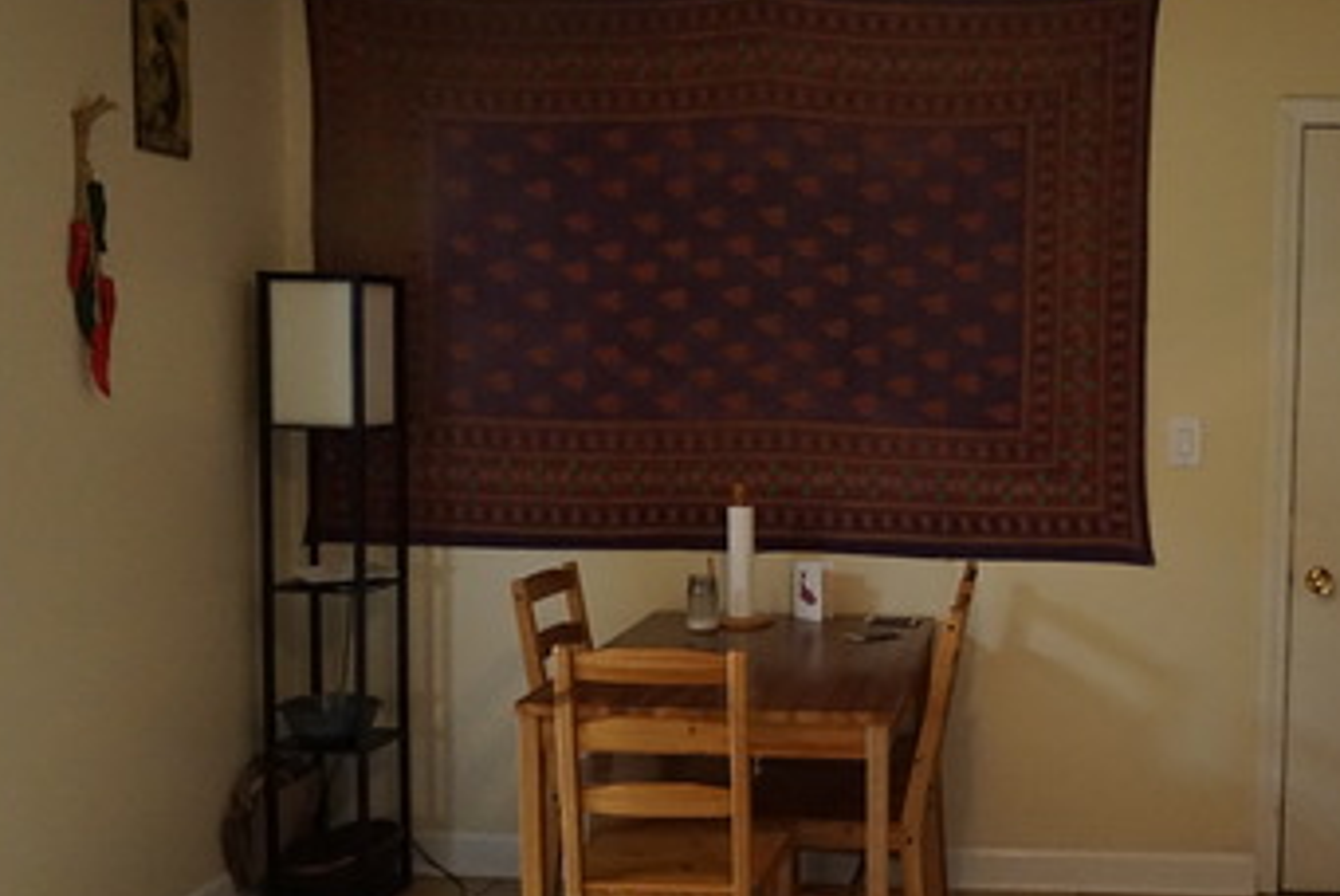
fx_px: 1676
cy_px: 529
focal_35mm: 45
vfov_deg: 29.9
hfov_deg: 42.1
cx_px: 1022
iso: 3200
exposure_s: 1/160
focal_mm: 16
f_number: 3.5
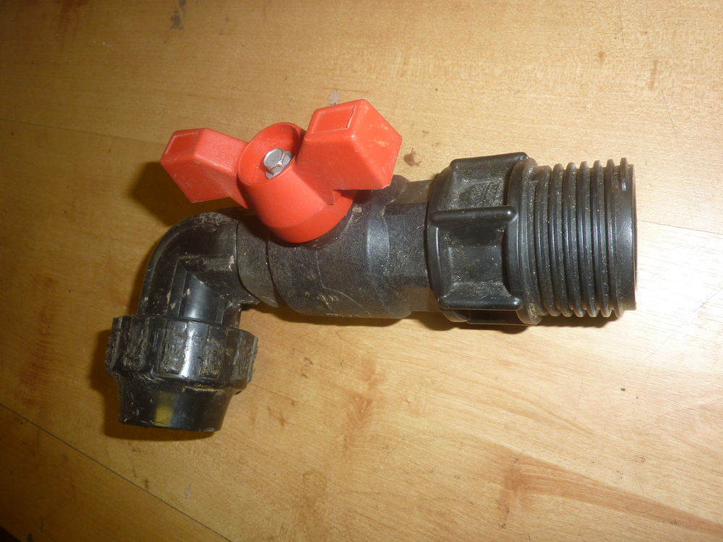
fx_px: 522
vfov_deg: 54.9
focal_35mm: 25
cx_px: 362
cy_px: 271
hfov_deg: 69.4
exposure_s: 1/30
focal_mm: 4.1
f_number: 4
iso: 100
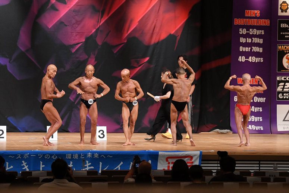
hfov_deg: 14.9
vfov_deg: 9.9
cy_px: 96
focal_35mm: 138
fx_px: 1107
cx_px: 144
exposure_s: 1/400
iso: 4500
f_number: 5.6
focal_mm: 92
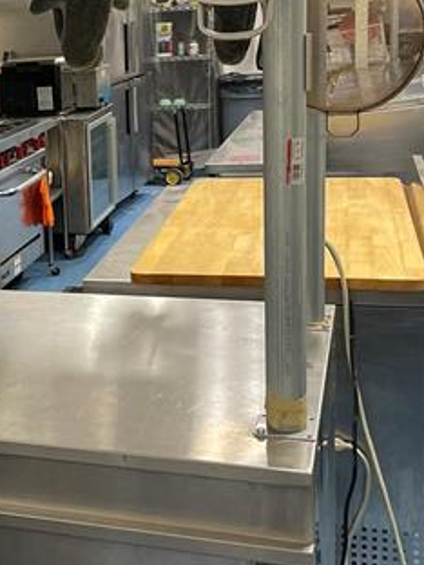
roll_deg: +4.7
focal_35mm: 64
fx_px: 1045
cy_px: 217
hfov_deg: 21.5
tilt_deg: -9.7
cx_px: -71
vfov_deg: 30.2
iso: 320
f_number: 1.6
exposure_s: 1/60
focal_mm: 4.2
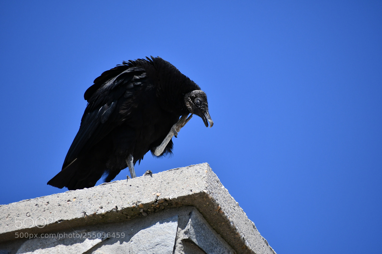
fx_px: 4774
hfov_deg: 4.6
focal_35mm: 450
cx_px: 191
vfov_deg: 3.1
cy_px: 127
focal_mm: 300
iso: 320
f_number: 6.3
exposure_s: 1/2000
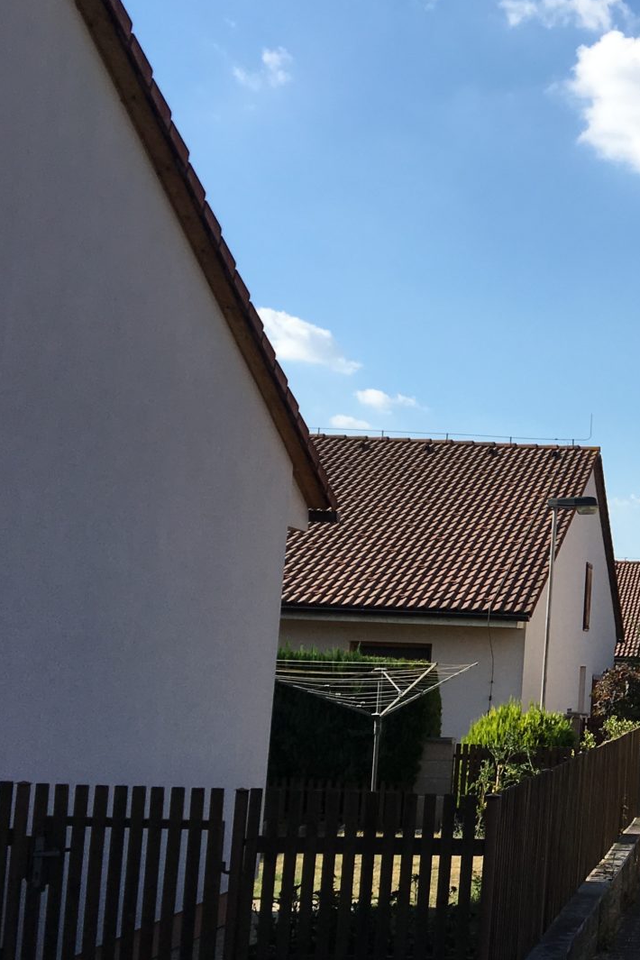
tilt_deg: +2.6
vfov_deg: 34.5
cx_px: 906
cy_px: 528
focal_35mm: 58
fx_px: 1547
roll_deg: -2.2
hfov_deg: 20.6
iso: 25
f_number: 2.2
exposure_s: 1/1538
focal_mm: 4.15
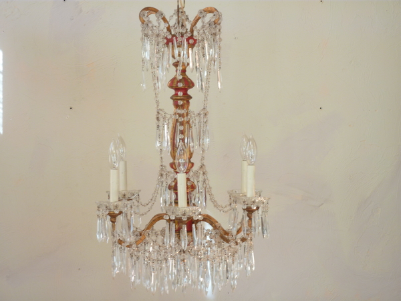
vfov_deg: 17.8
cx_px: 200
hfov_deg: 23.6
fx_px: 961
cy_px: 150
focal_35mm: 83
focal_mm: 13.7
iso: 80
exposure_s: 1/10
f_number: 4.2
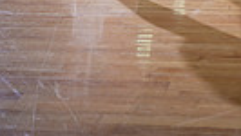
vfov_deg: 6.2
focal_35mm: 183
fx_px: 1170
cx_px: 215
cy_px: -265
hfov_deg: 11.7
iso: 250
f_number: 5.6
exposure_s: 1/250
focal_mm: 34
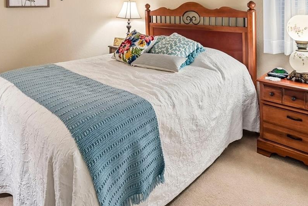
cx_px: 161
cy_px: 9
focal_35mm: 28
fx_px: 239
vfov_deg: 41.4
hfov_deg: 65.5
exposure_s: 1/8
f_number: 8
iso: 400
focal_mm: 14
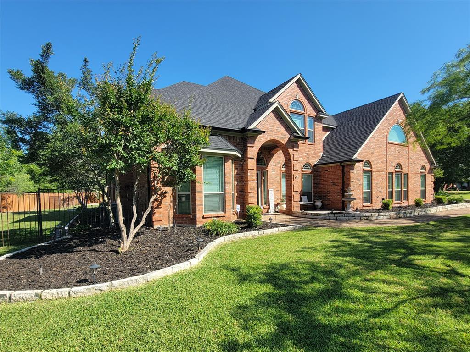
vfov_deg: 89.9
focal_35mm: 13
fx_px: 177
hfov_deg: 106.2
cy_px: 176
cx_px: 235
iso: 50
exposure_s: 1/924
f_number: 2.2
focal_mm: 2.2
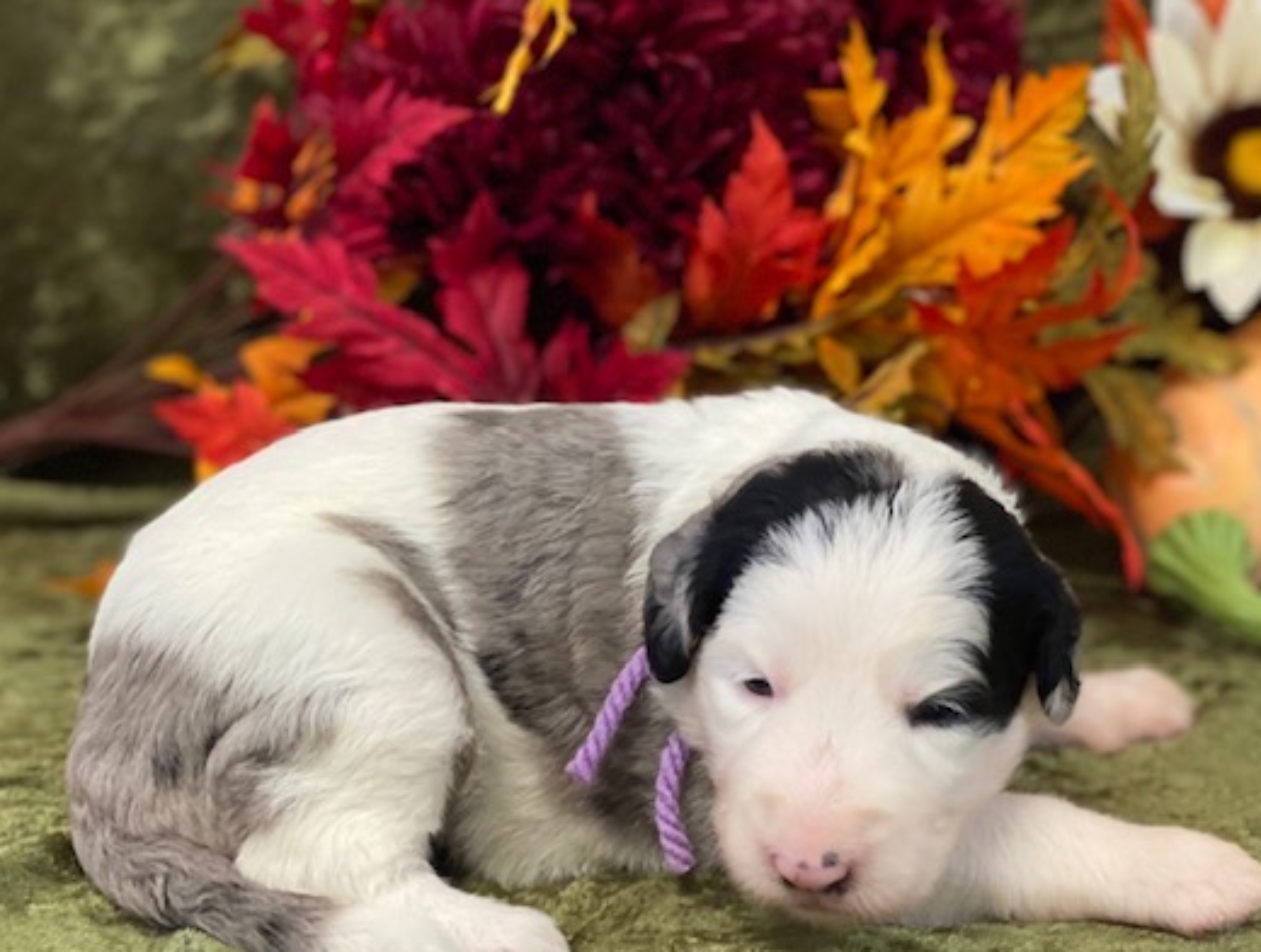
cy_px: 560
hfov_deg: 30.2
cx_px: 645
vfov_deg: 23.0
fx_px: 2338
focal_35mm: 64
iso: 250
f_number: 2
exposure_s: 1/120
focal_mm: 6
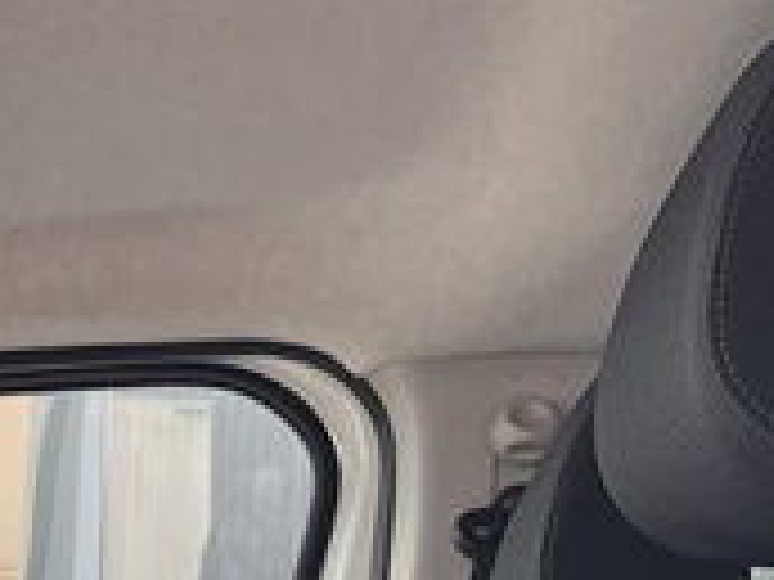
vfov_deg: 12.3
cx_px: -864
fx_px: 2571
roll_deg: -6.2
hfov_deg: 13.9
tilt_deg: +5.1
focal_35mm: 115
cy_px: 868
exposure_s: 1/121
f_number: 1.6
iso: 64
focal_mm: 5.1
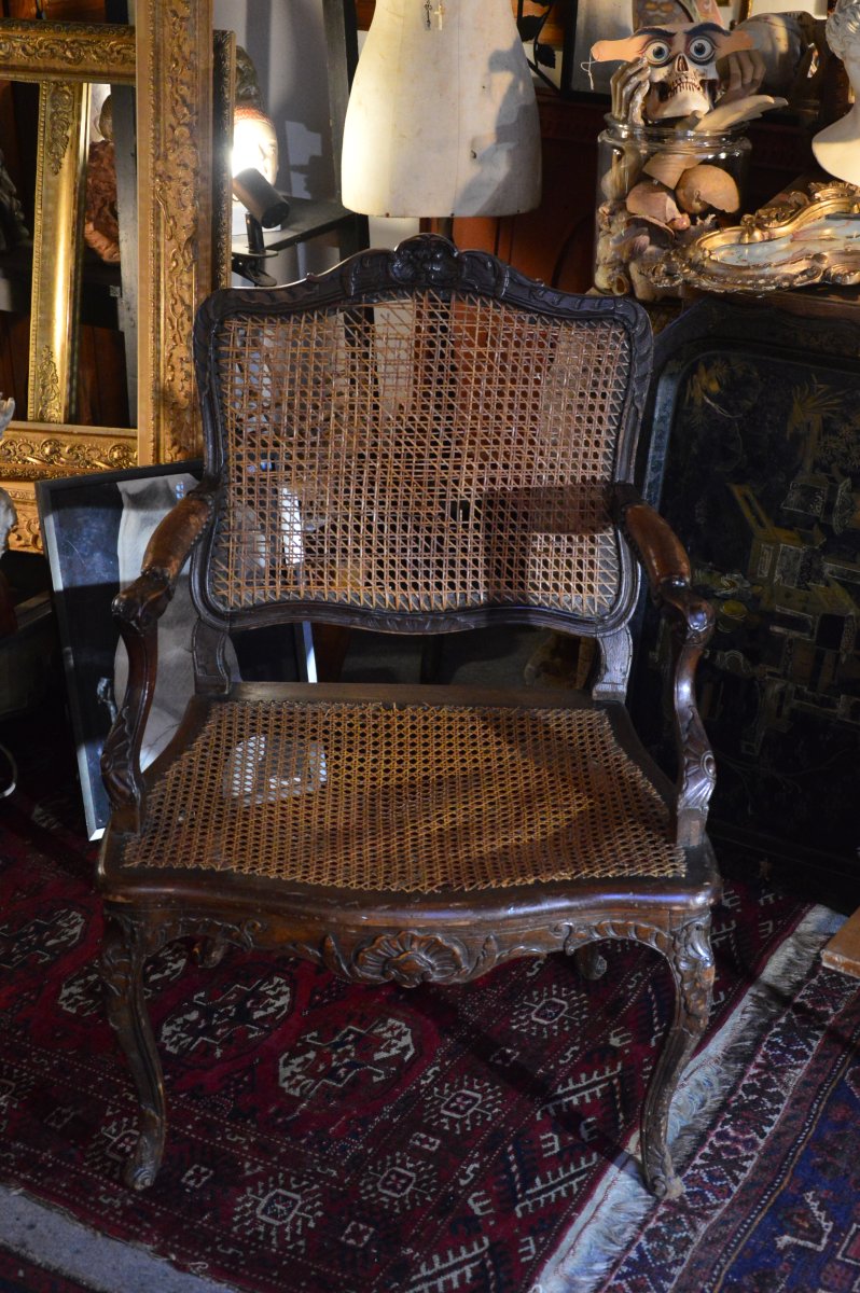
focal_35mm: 57
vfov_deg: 35.1
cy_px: 646
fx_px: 2046
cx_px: 430
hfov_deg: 23.7
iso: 3200
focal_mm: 38
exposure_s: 1/50
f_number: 4.5
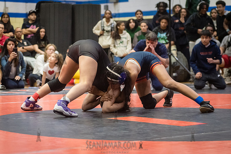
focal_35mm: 107
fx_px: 688
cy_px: 83
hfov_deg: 19.1
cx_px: 127
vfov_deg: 12.8
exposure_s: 1/400
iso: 8000
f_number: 3.5
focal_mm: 92
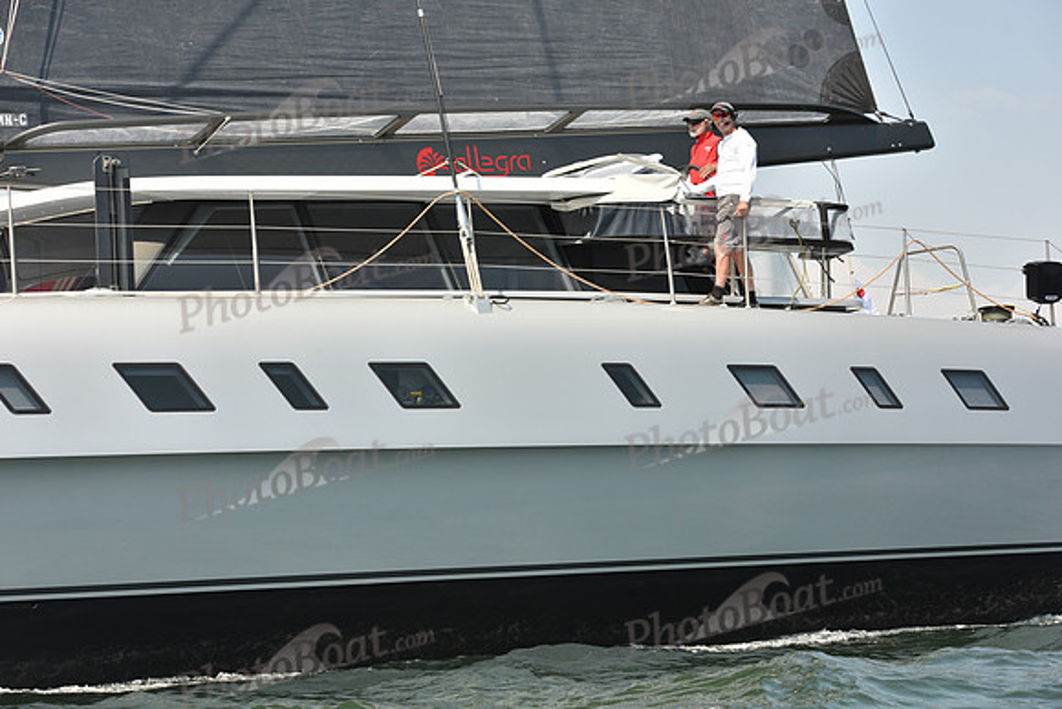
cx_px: 531
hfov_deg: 24.8
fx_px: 2419
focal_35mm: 82
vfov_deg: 16.7
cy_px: 354
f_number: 7.1
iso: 250
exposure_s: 1/800
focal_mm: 82
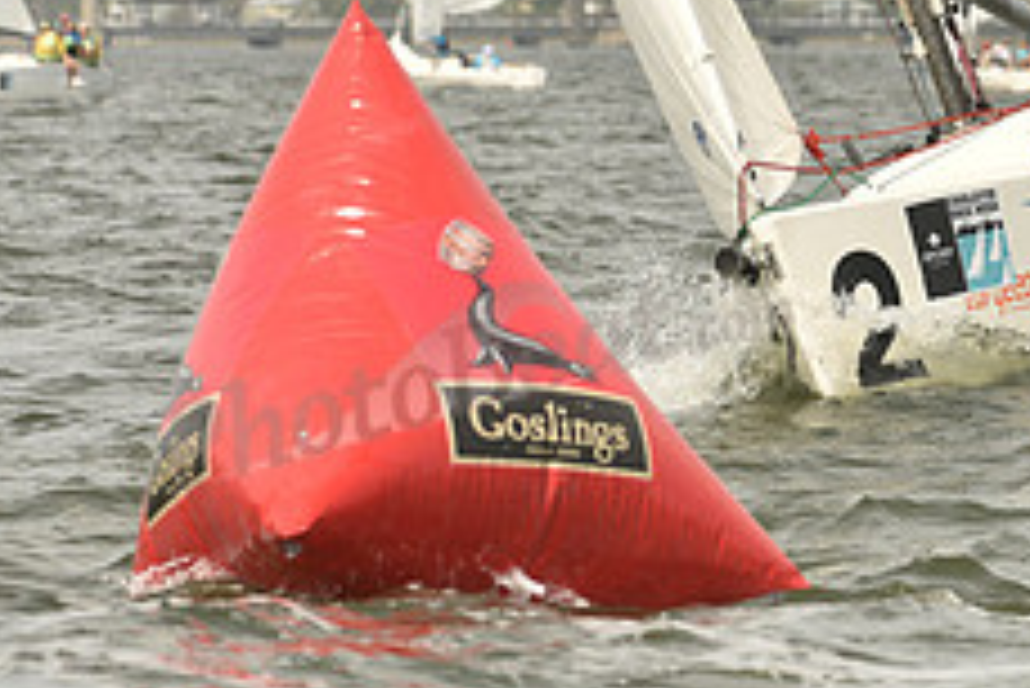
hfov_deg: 4.1
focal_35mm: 507
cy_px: 79
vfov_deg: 2.7
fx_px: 14514
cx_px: 1030
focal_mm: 200
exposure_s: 1/1600
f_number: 6.3
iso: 320
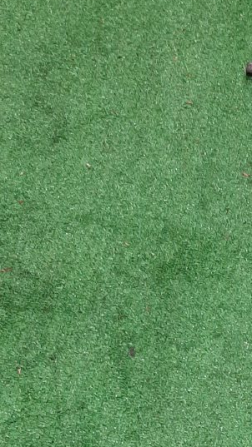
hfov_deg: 15.4
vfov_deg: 25.8
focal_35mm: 76
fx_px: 903
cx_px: 290
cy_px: 494
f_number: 1.7
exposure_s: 1/50
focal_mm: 3.93
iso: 150
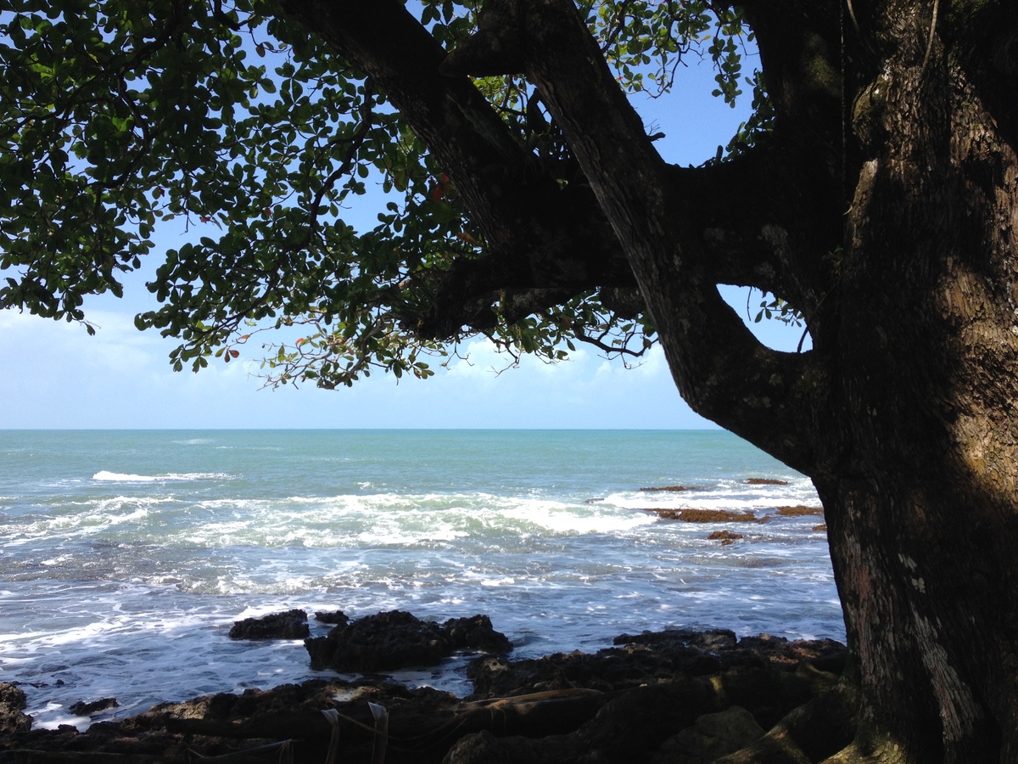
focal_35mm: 35
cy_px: 382
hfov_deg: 52.6
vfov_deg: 40.7
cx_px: 509
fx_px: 1029
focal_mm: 4.28
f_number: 2.4
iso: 50
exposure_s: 1/1104
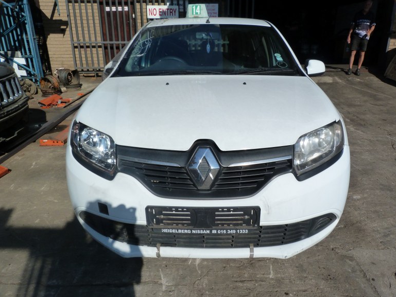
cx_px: 205
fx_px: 297
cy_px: 151
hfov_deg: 67.3
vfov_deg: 53.1
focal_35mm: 26
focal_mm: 4.5
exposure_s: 1/640
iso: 125
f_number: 5.6
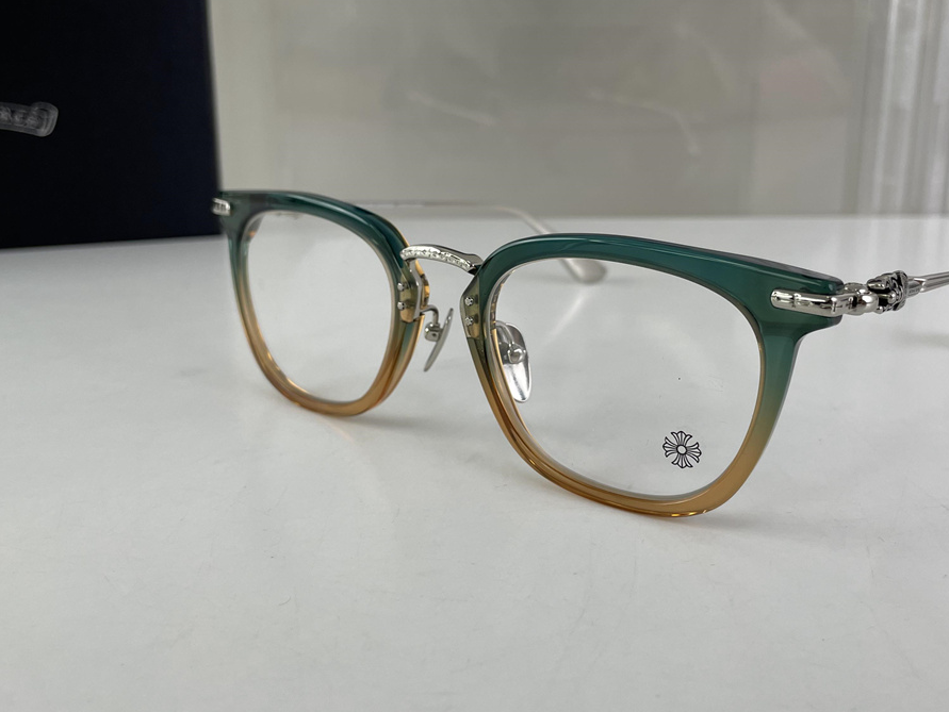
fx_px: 960
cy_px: 297
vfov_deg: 40.6
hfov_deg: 52.5
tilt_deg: -14.7
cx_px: 527
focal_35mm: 35
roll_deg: +0.0
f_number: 1.6
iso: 32
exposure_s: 1/203
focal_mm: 4.2
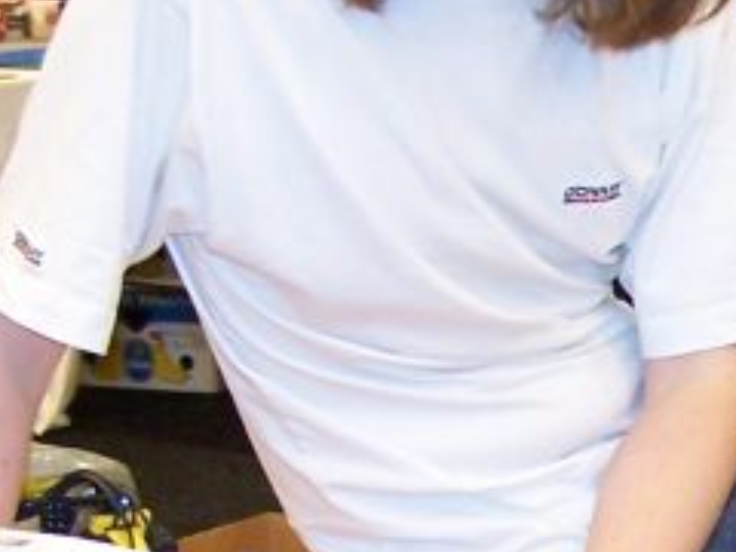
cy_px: 684
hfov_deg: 11.9
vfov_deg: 9.0
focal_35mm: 162
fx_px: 3444
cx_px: 929
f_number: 2.8
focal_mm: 6.3
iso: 140
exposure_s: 1/6
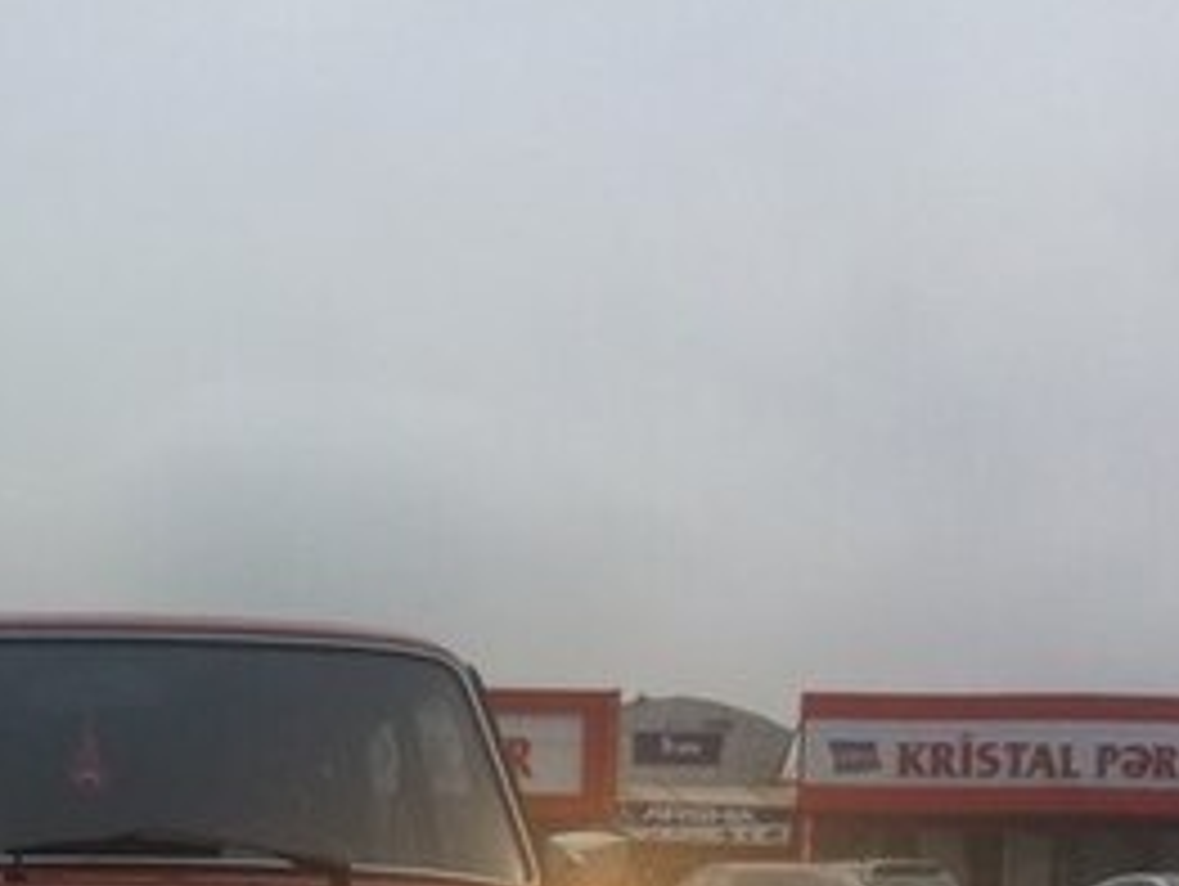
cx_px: 72
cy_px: 1100
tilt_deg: -5.6
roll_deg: +0.0
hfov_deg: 25.6
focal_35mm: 73
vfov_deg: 18.9
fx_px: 2489
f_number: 2.2
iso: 40
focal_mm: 4.15
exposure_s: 1/33
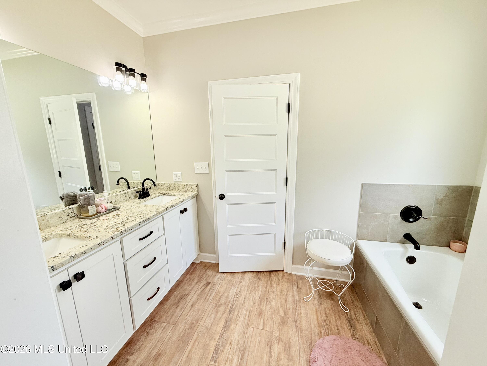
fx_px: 197
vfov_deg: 85.7
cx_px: 244
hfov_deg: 102.1
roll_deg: +0.6
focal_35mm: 14
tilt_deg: -10.6
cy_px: 183
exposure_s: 1/120
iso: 64
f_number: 2.2
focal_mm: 2.22
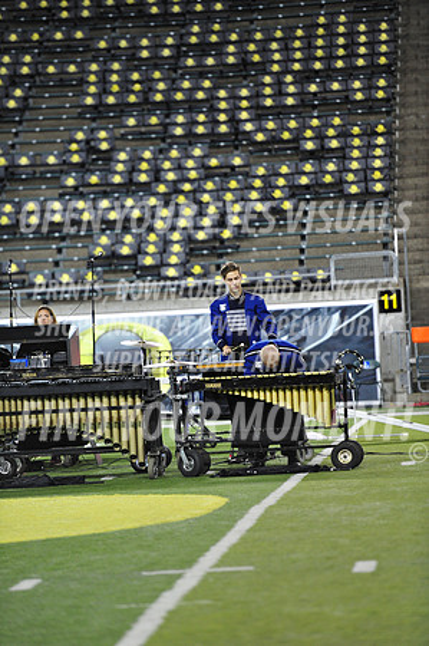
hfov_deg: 6.9
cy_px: 323
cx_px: 214
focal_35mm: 200
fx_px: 3583
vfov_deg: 10.3
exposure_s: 1/500
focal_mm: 200
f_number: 2.8
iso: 2000
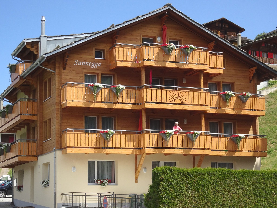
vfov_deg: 21.0
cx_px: 138
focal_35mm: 70
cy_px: 104
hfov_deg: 27.8
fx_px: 560
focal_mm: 12.01
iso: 80
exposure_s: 1/400
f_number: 5
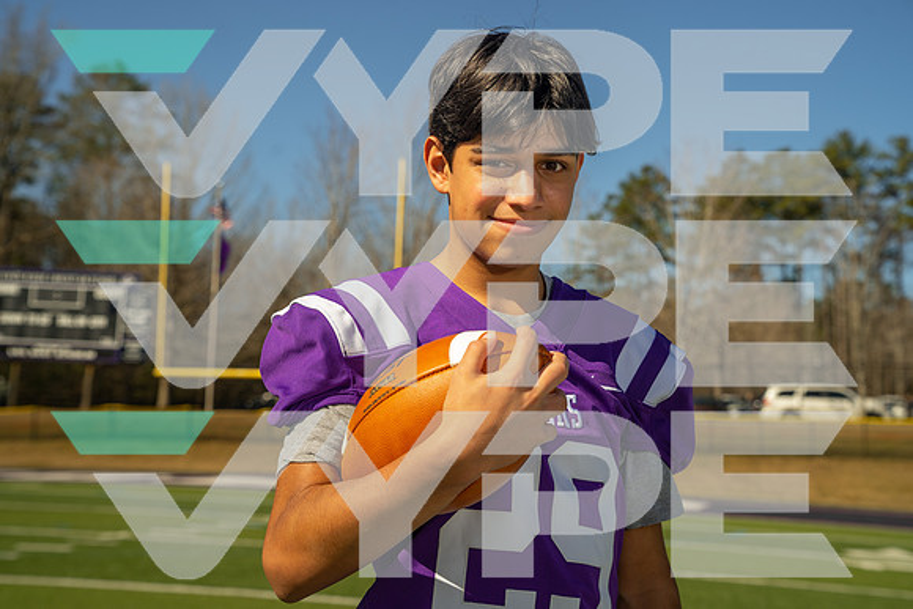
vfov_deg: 23.8
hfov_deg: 35.0
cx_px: 456
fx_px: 1446
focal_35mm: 57
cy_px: 304
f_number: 5.6
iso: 100
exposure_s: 1/125
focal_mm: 57
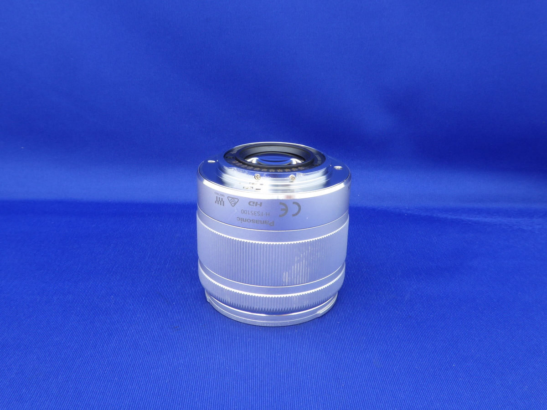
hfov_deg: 52.6
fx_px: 553
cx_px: 274
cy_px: 205
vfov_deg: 40.7
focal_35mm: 35
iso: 100
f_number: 8
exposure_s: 1.3
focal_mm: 6.3
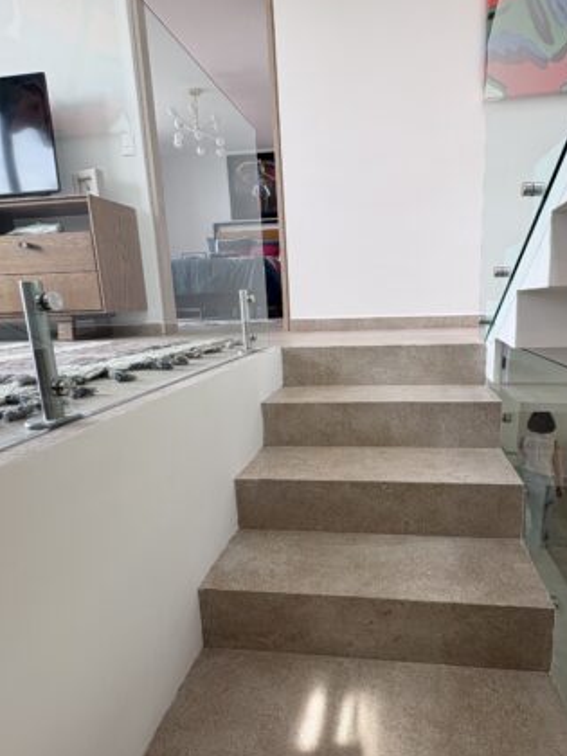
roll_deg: +2.4
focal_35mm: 20
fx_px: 437
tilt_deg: -8.4
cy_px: 382
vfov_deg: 81.7
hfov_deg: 65.2
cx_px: 346
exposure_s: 1/120
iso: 50
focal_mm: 2.22
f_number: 2.2
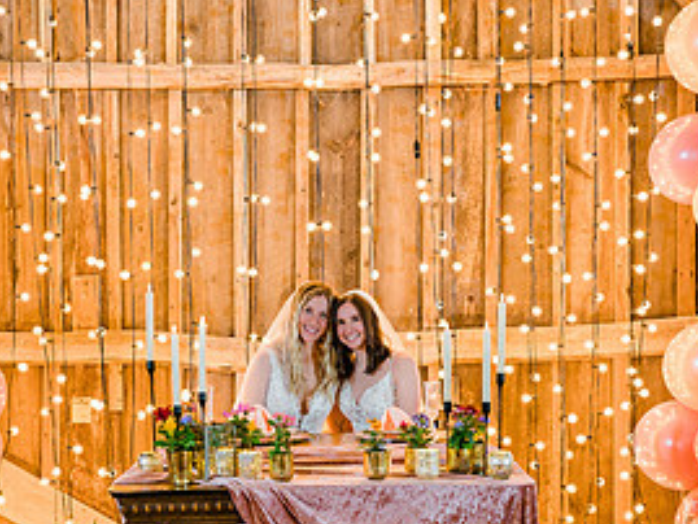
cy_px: 367
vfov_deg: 27.8
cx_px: 317
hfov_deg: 36.8
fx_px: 1049
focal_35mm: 52
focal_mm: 24
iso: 800
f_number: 2.8
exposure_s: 1/200
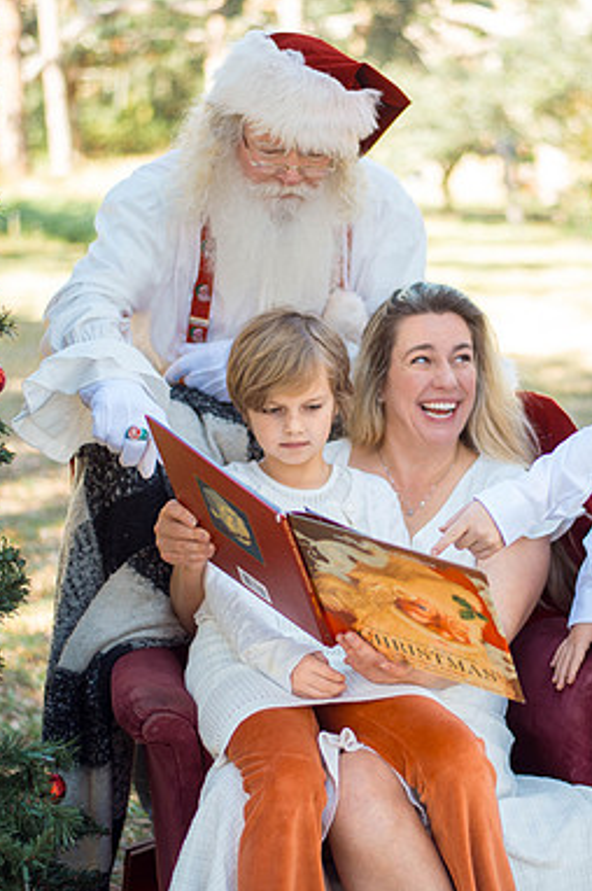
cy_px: 449
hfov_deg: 17.9
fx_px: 1878
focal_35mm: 76
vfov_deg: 26.7
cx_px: 399
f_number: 1.8
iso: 100
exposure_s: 1/320
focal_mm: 50
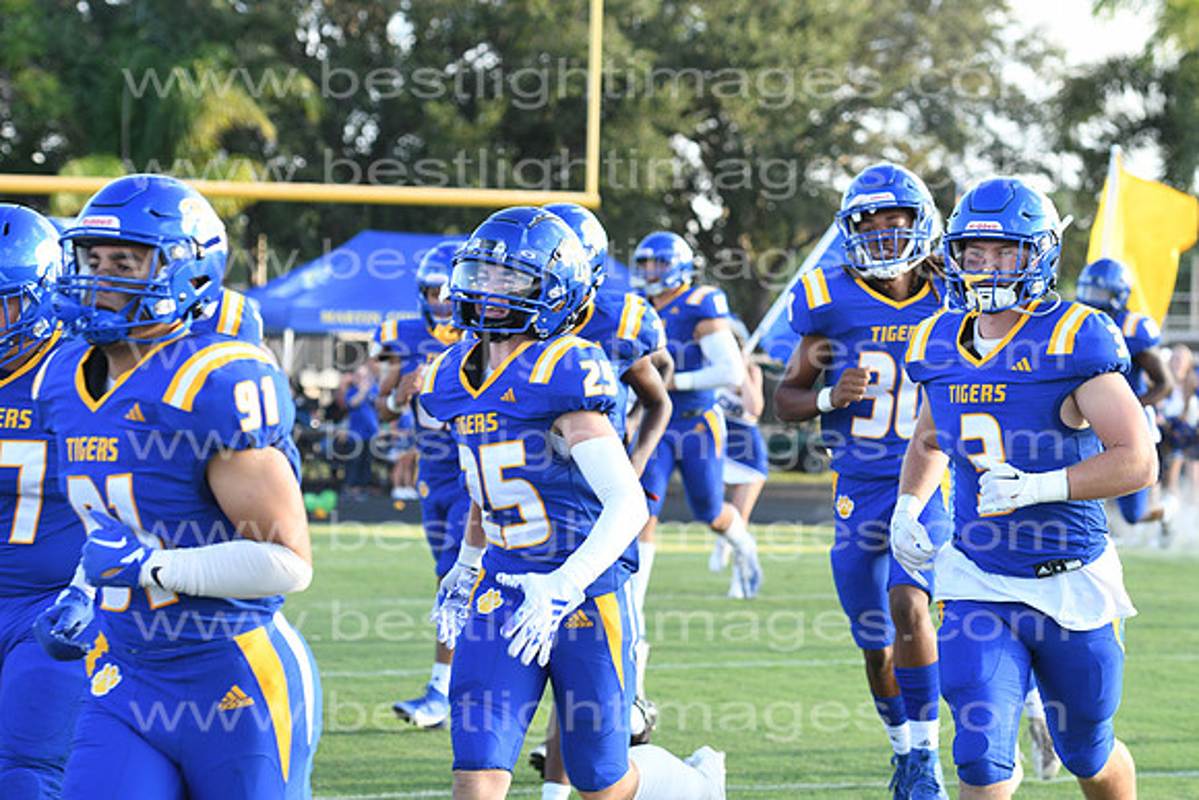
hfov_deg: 15.9
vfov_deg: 10.6
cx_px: 600
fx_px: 4297
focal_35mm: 129
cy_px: 400
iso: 450
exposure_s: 1/500
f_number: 5.6
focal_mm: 86
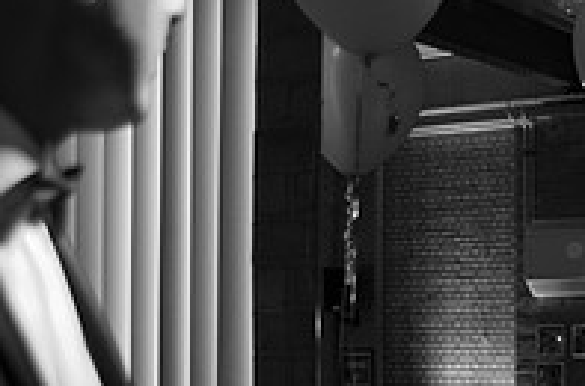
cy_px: 410
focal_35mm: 98
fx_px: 1587
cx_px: 580
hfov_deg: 20.3
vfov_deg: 13.6
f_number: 2.8
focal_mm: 31
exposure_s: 1/125
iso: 1000
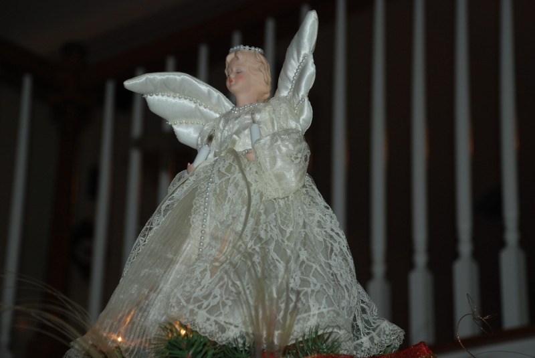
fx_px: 1785
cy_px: 179
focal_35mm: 120
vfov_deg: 11.4
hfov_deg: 17.0
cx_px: 268
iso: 200
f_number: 5.6
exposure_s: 1/60
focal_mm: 80
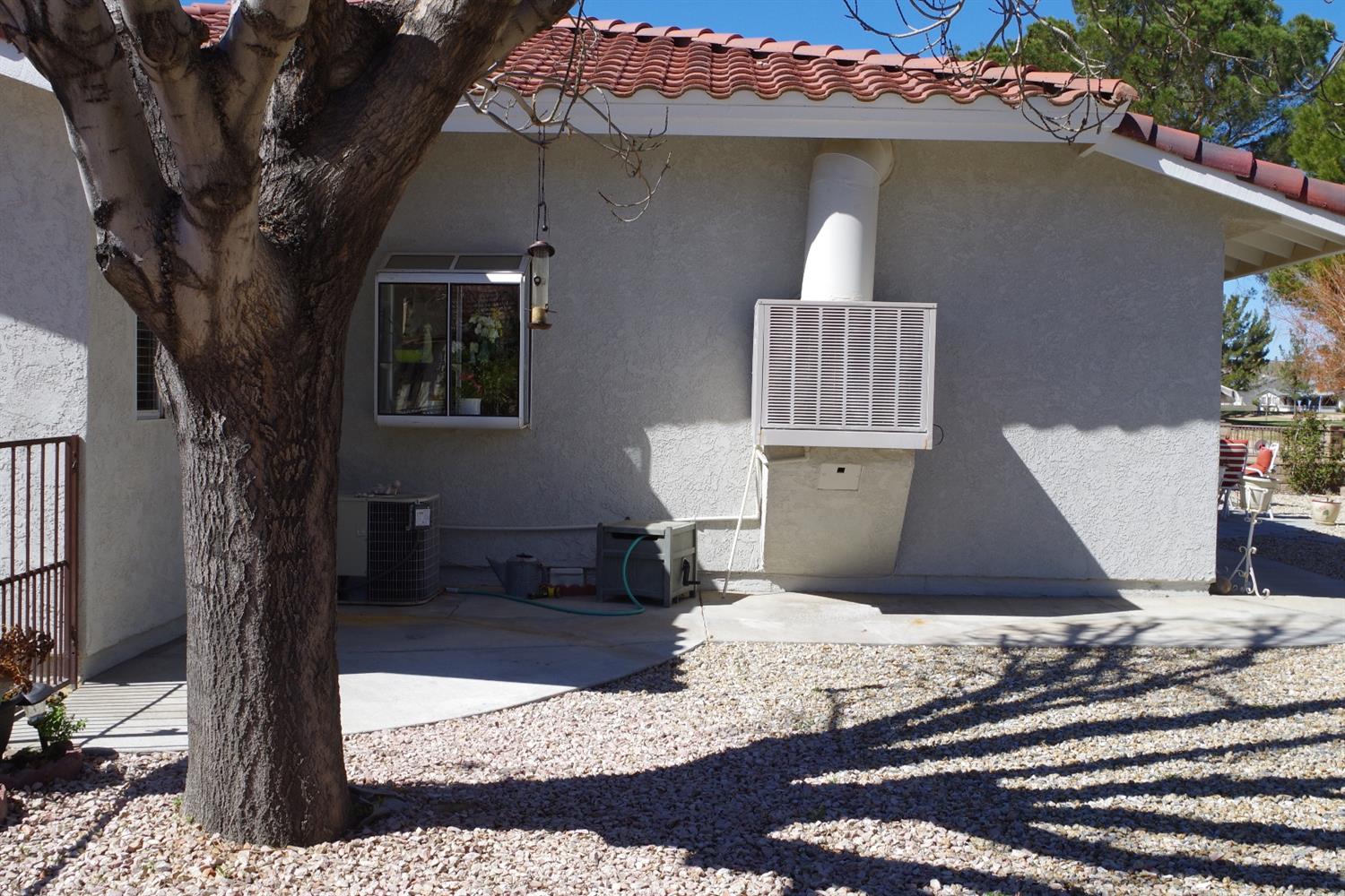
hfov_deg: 49.6
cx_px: 672
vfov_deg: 34.2
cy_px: 448
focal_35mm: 39
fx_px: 1457
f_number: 11
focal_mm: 26.25
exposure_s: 1/125
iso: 200
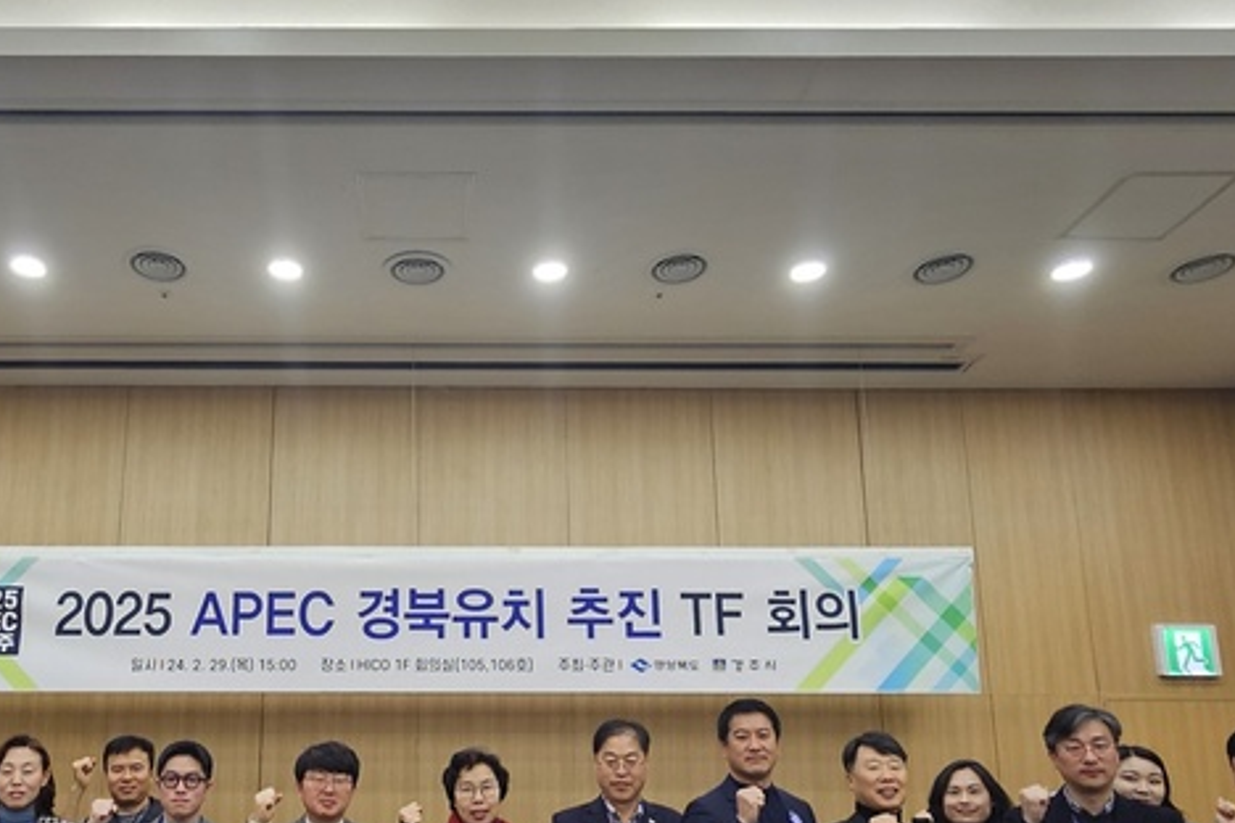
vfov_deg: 47.4
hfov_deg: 67.9
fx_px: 892
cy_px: 632
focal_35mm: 26
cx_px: 433
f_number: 2.2
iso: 160
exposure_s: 1/60
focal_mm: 2.2
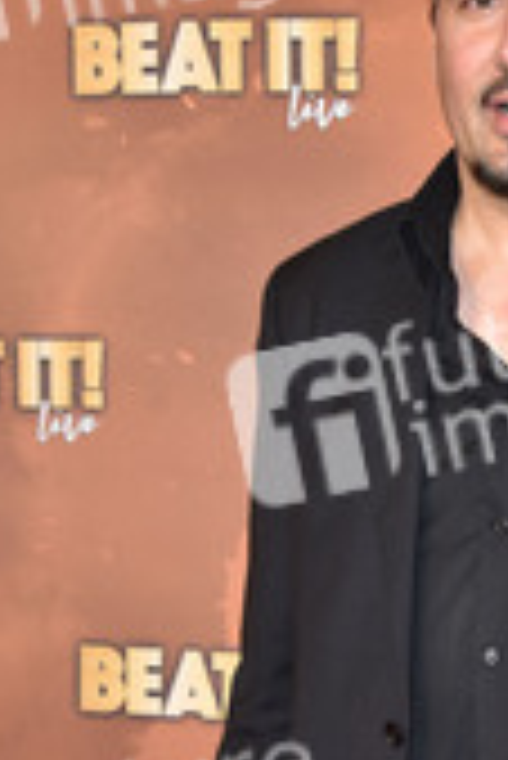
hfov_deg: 10.4
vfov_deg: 15.6
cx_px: 589
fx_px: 2746
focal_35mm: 130
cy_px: 625
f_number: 6.3
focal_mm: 55
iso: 800
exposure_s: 1/200
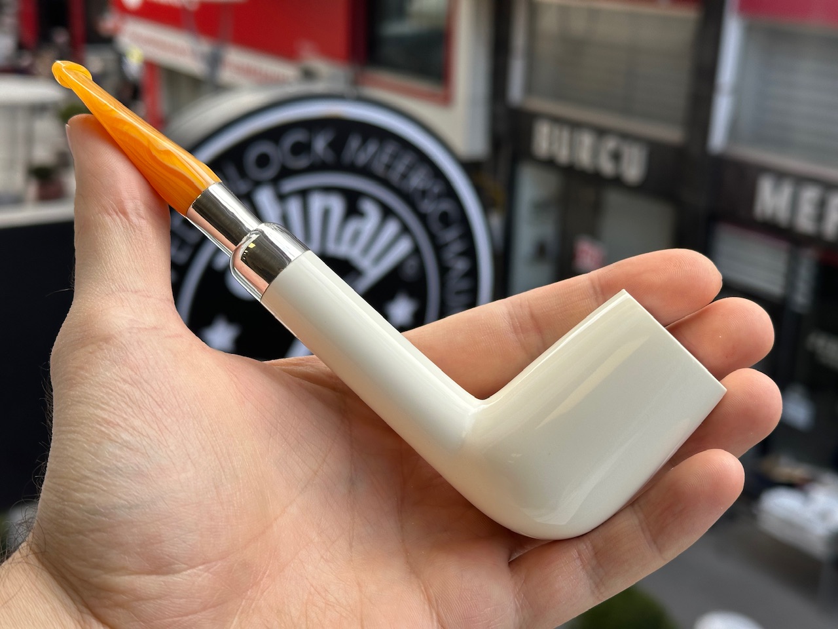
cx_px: 419
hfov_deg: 39.7
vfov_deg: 30.3
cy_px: 314
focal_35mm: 48
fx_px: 1162
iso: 64
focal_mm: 6.86
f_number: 1.78
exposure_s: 1/756
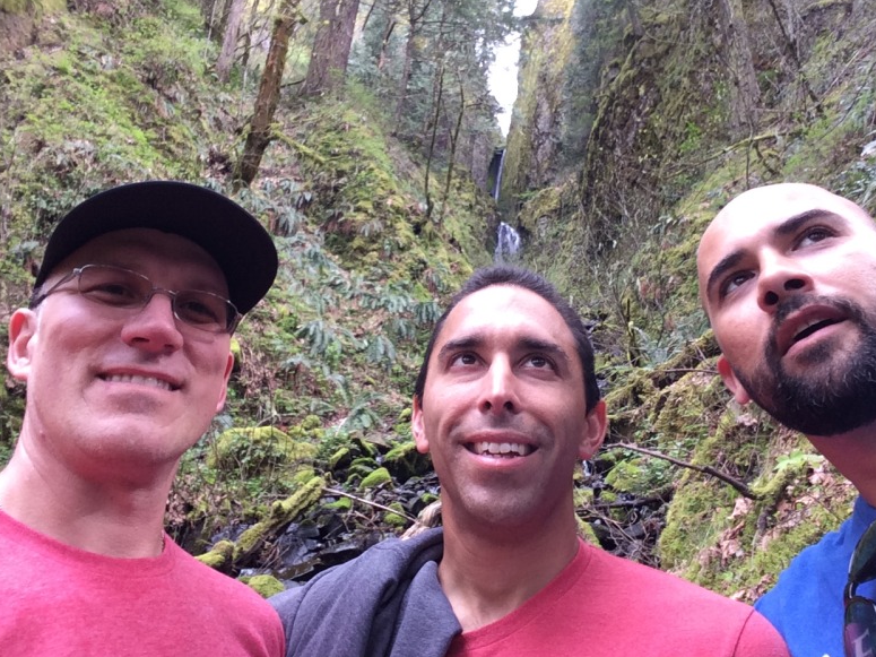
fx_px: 810
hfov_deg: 56.8
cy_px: 330
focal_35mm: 32
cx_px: 446
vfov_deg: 44.1
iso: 64
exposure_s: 1/60
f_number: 2.4
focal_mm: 2.15
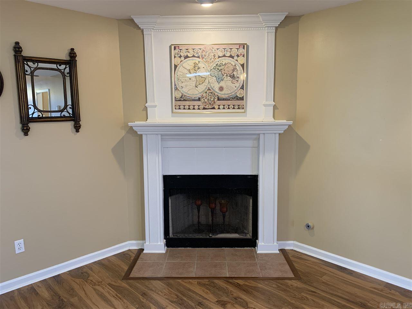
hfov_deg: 67.3
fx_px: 309
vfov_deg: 53.1
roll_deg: +0.8
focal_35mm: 26
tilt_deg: -9.2
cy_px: 154
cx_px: 206
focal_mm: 4.25
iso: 125
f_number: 1.8
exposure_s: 1/60
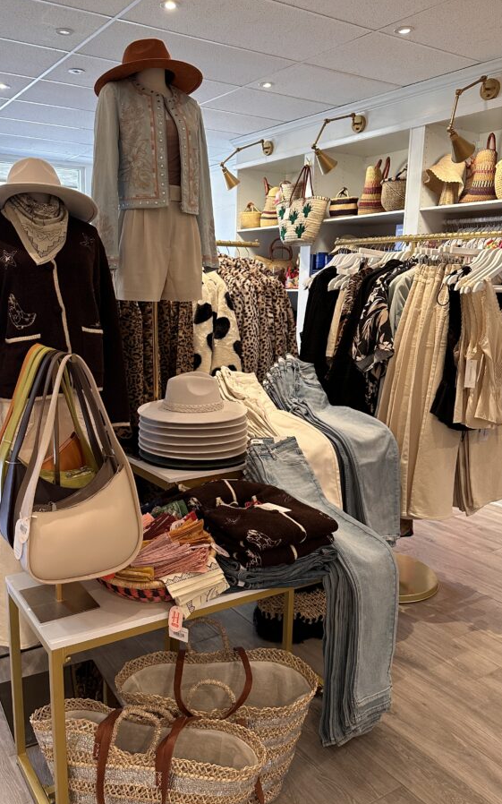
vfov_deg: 64.6
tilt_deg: -10.6
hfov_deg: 42.9
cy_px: 412
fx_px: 635
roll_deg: -1.4
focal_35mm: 29
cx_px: 200
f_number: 1.78
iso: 250
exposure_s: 1/60
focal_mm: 6.86
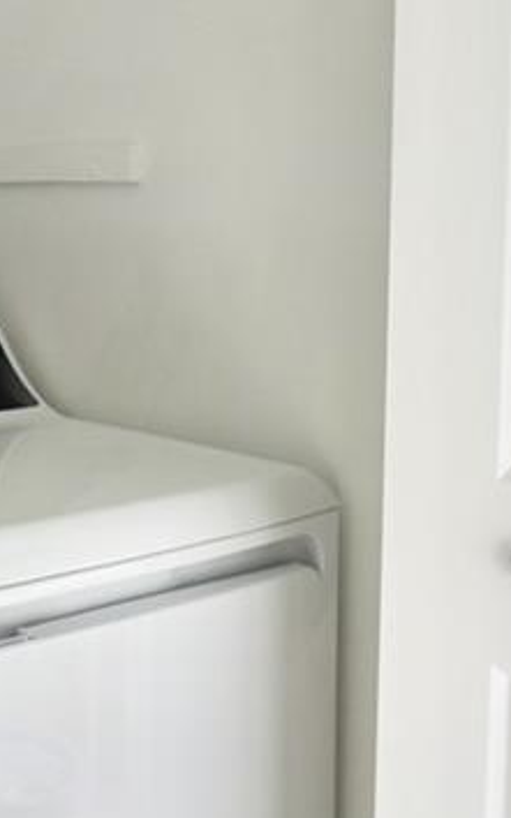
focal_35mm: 59
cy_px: 231
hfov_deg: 21.2
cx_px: -9
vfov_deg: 34.0
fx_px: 1316
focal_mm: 20
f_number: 4
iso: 800
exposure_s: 1/25
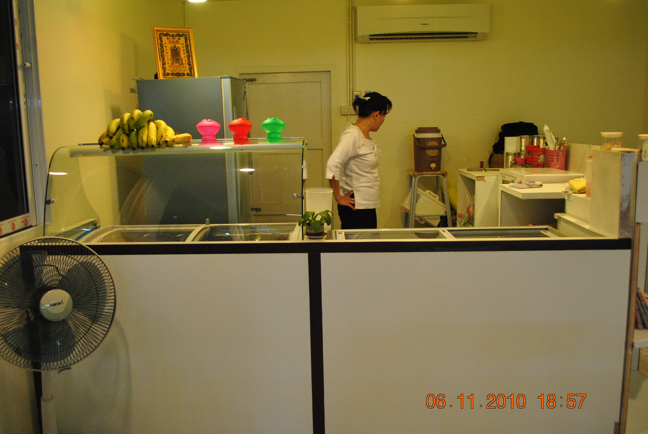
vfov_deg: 40.1
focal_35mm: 33
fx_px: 595
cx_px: 324
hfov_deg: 57.2
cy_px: 217
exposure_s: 1/40
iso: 800
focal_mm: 22
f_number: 3.8
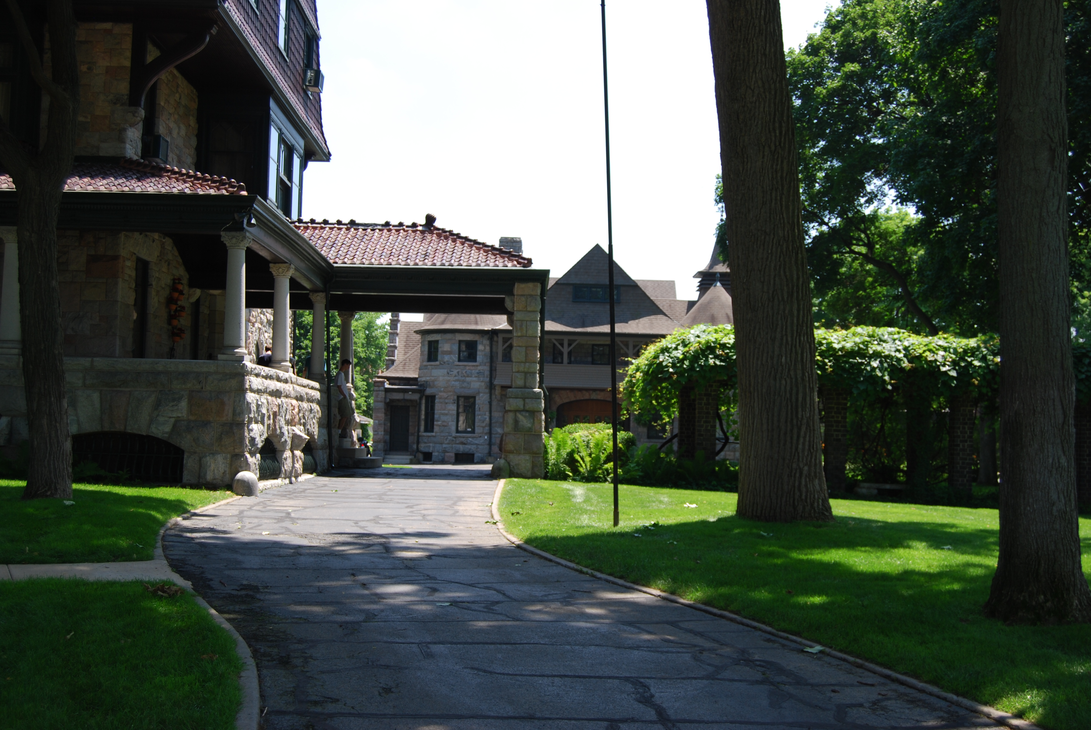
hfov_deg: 43.6
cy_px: 365
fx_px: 1365
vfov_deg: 29.9
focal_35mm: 45
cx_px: 546
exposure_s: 1/200
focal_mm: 30
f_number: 5.6
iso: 100
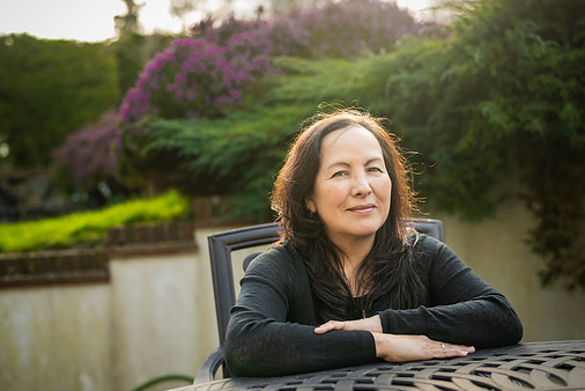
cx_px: 282
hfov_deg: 36.2
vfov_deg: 24.6
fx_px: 894
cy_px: 209
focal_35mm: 55
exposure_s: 1/800
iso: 360
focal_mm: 48
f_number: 2.2
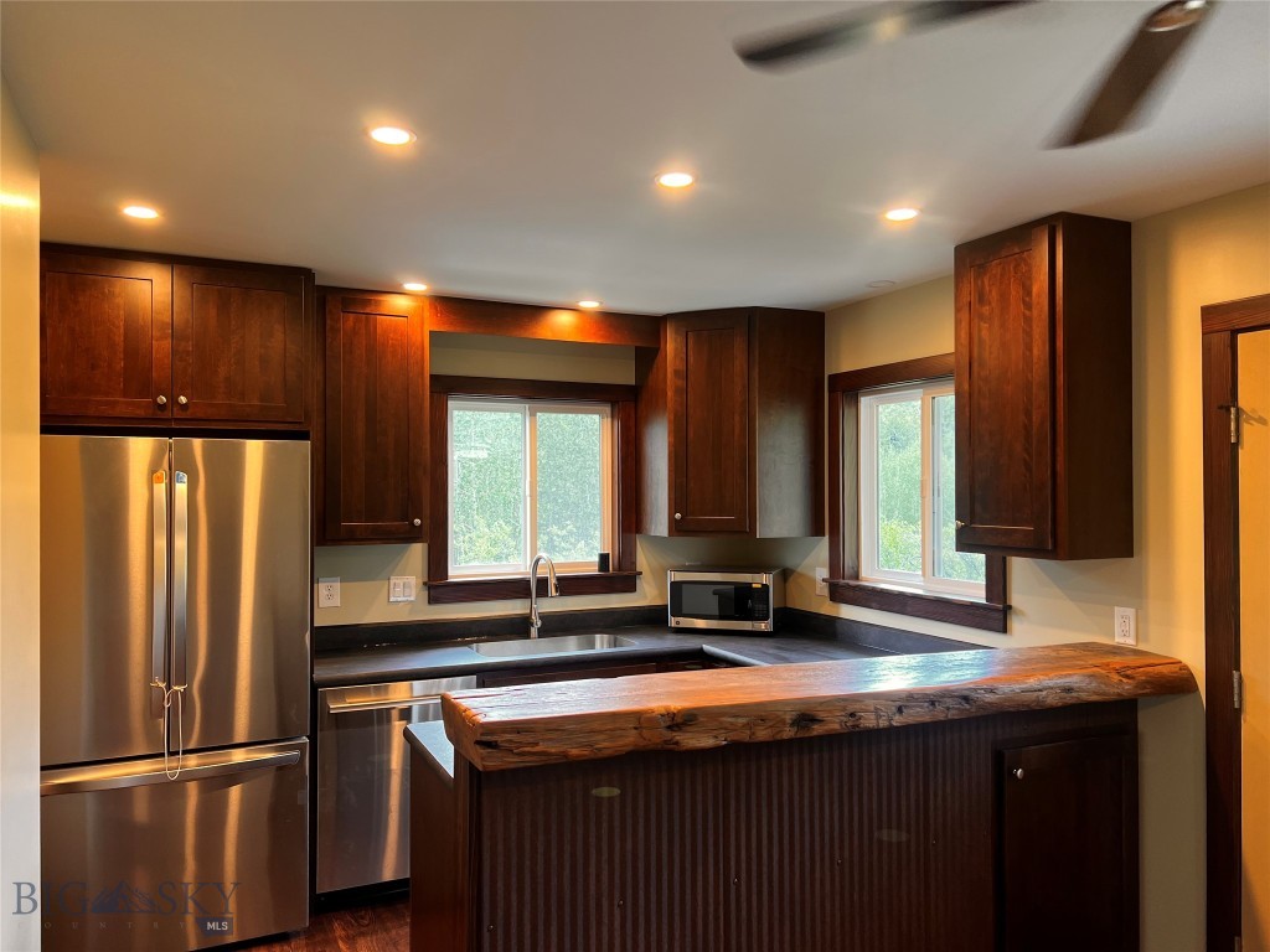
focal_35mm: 26
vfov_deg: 53.1
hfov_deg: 67.3
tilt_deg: +0.1
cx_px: 635
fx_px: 954
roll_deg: +0.3
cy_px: 476
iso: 64
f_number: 1.5
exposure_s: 1/60
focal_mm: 5.7
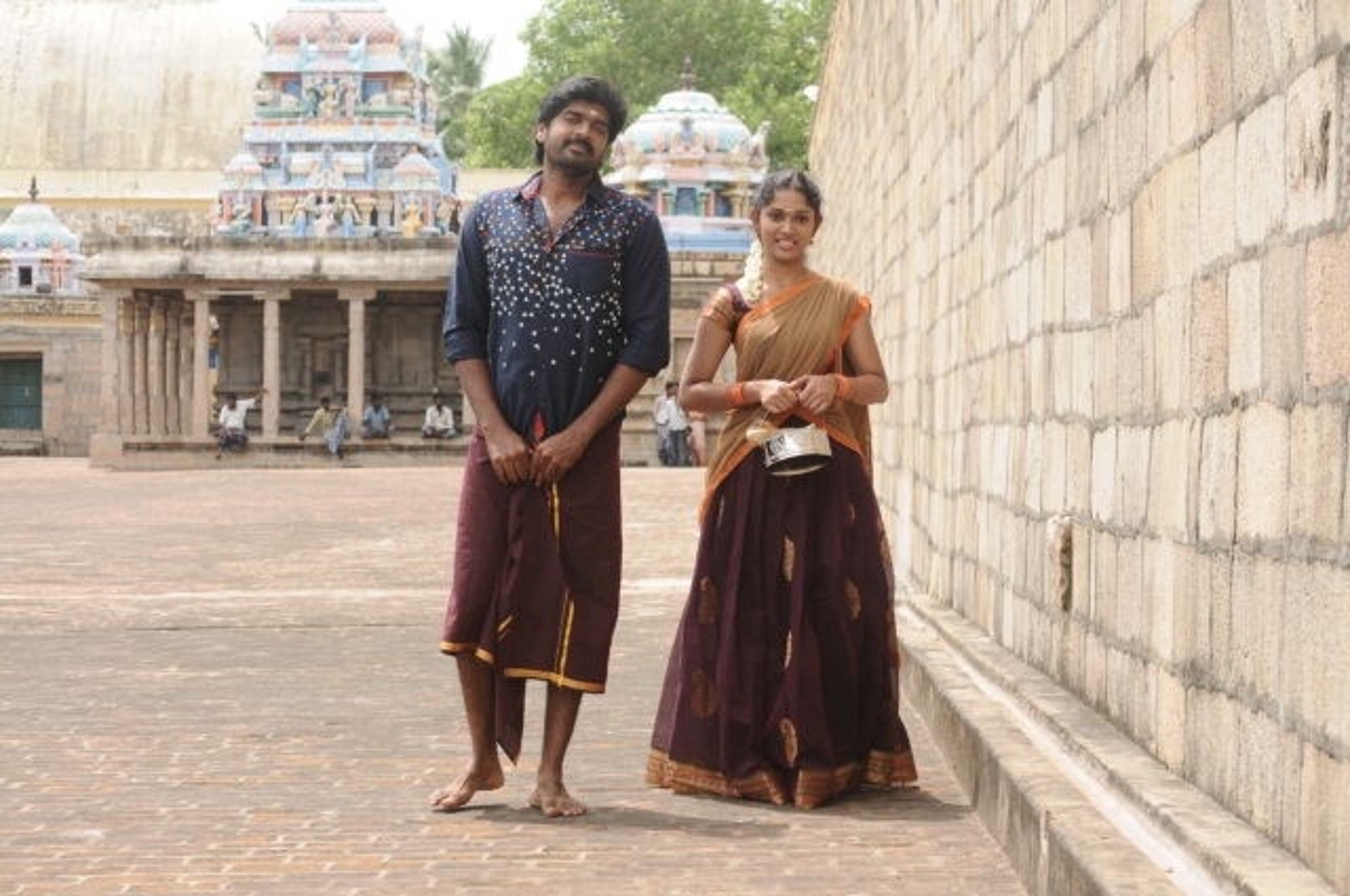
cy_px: 448
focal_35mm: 93
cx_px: 675
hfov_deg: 21.9
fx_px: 3483
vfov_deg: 14.7
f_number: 8
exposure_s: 1/200
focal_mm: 62
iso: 200
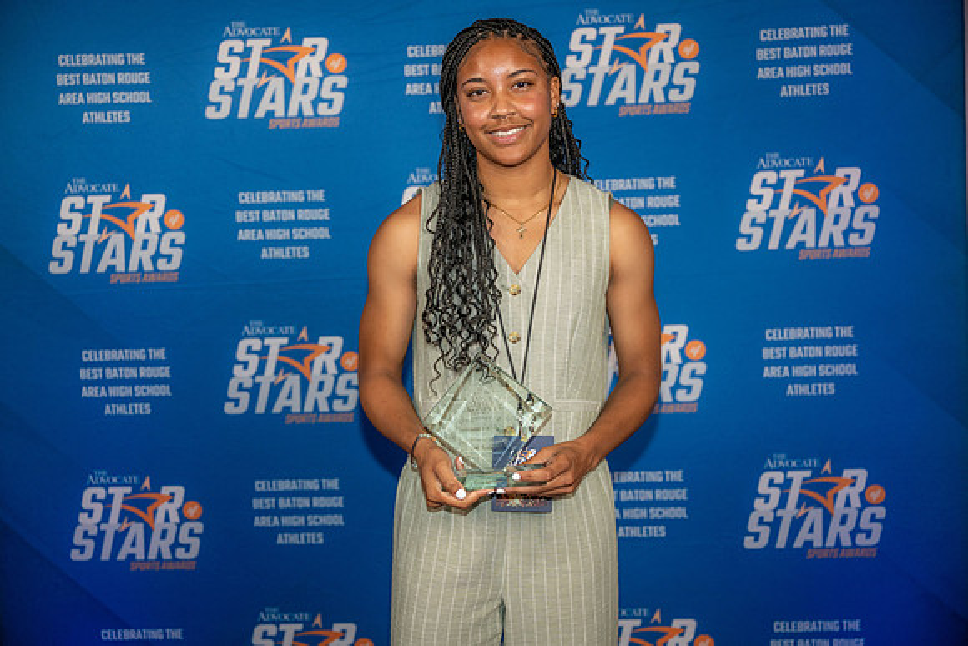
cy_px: 323
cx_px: 484
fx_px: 1345
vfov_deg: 27.0
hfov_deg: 39.6
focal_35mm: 50
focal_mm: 50
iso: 400
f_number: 3.2
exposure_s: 1/200
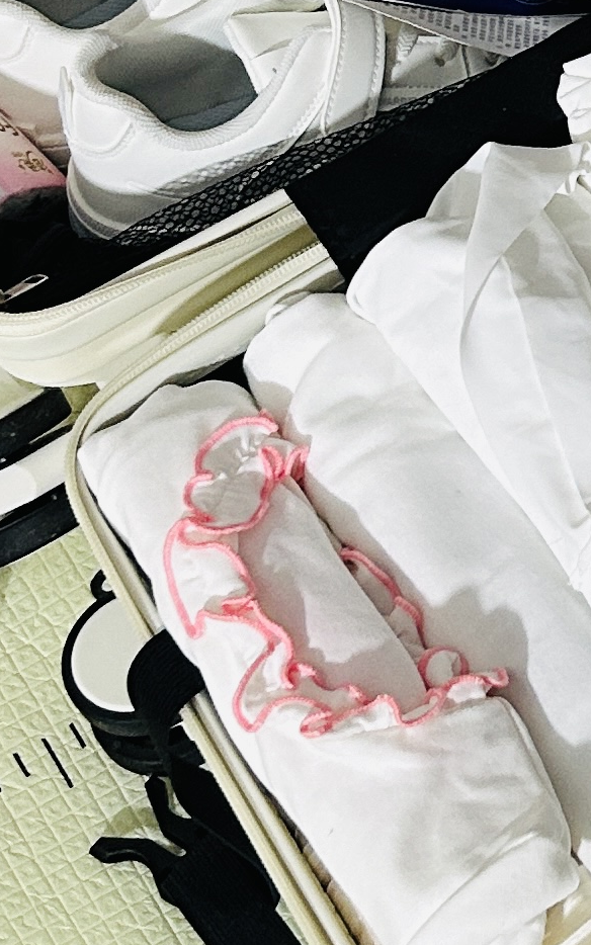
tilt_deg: -56.5
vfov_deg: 17.2
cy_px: 27
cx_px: 976
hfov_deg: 10.5
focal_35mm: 119
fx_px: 3066
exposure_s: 1/50
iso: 160
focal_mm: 5.7
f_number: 1.5
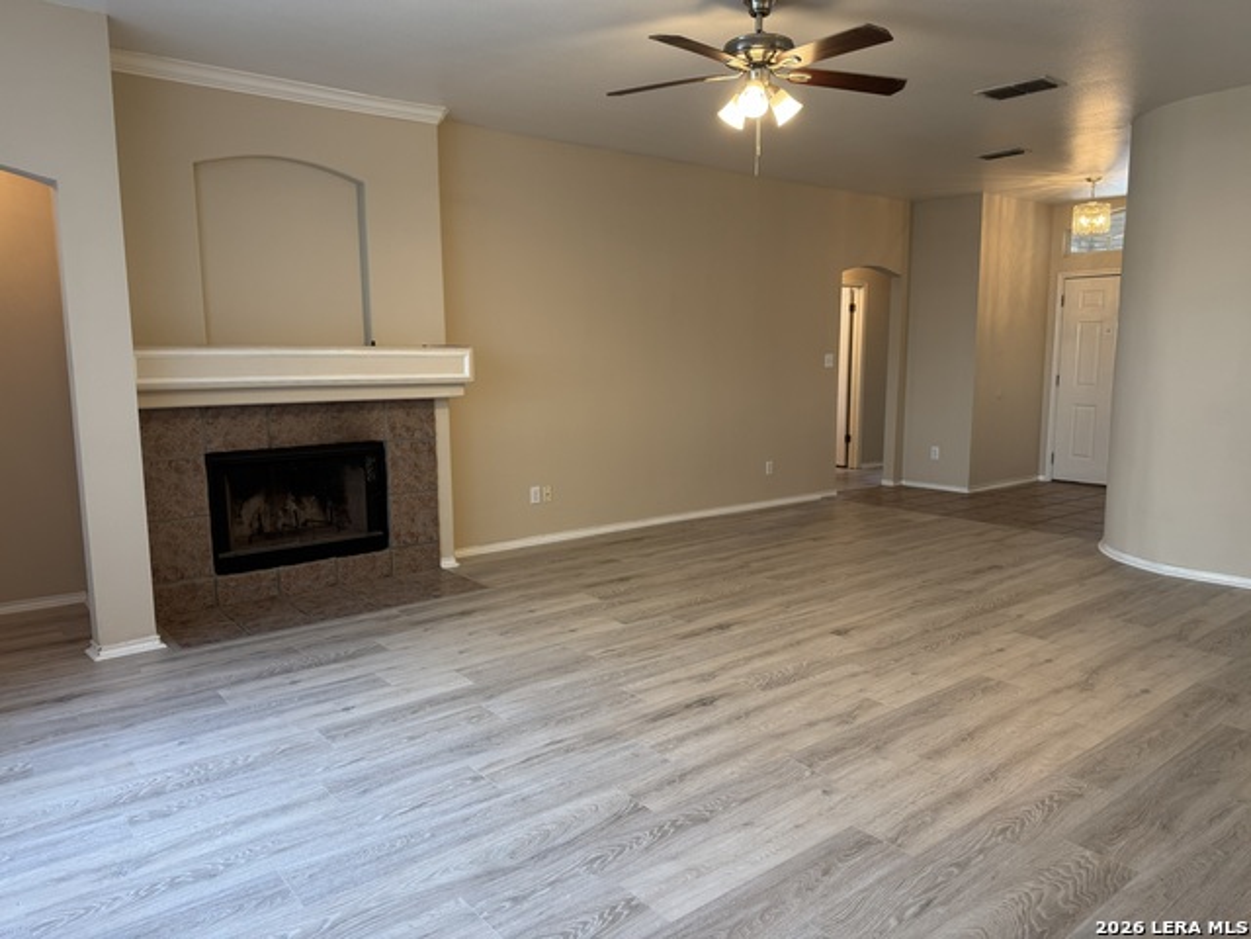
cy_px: 470
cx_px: 626
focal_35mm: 24
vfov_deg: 56.8
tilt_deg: -8.9
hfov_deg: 71.6
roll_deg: +0.4
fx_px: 867
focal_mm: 6.76
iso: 125
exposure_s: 1/60
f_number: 1.78
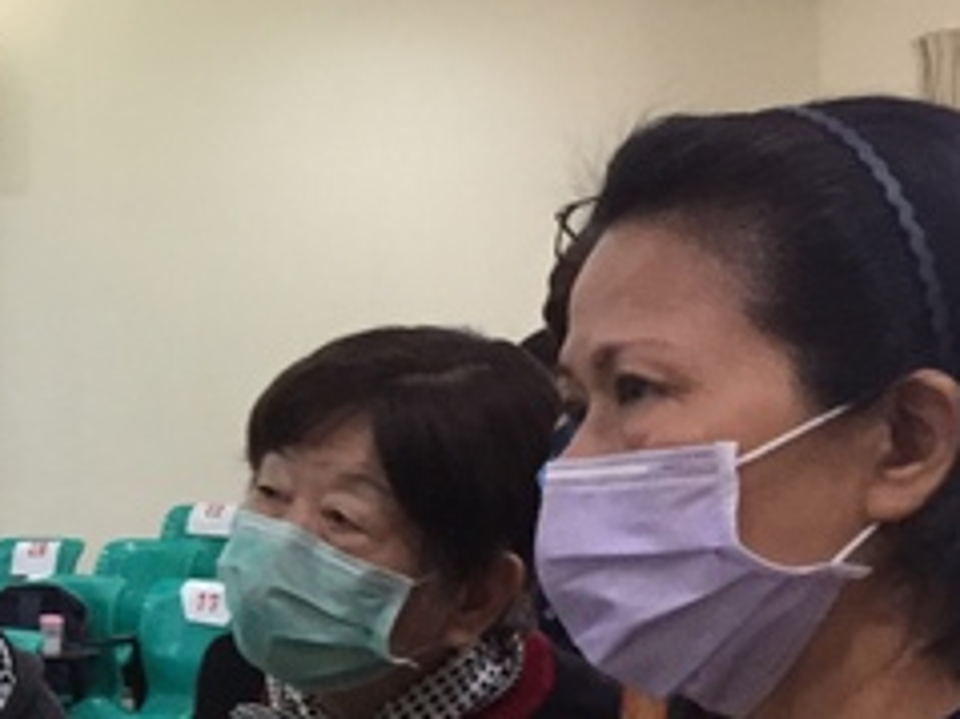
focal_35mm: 85
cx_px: -386
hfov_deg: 20.4
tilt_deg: -2.5
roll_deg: -0.5
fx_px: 2356
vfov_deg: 17.3
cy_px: 492
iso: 160
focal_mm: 4.15
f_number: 2.2
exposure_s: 1/30
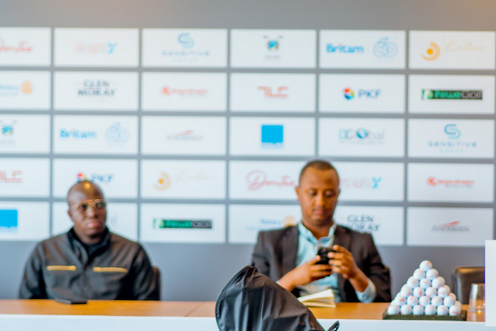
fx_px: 2563
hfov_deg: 11.0
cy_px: 144
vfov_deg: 7.4
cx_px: 306
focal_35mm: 186
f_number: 1.4
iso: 200
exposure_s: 1/250
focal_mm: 85
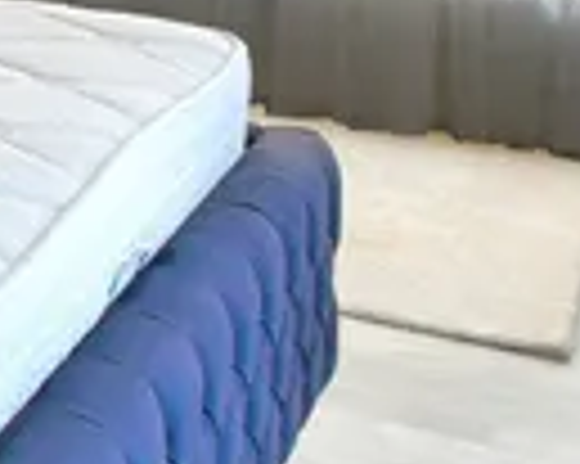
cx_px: -1097
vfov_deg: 14.4
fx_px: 1595
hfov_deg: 11.9
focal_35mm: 93
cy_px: -396
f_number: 5.6
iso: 400
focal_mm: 10
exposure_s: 1/60
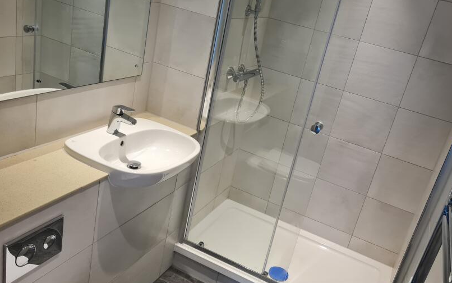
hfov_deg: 55.3
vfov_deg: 36.3
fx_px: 431
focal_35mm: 35
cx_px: 241
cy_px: 146
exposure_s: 1/100
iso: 200
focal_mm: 5.4
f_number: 1.8
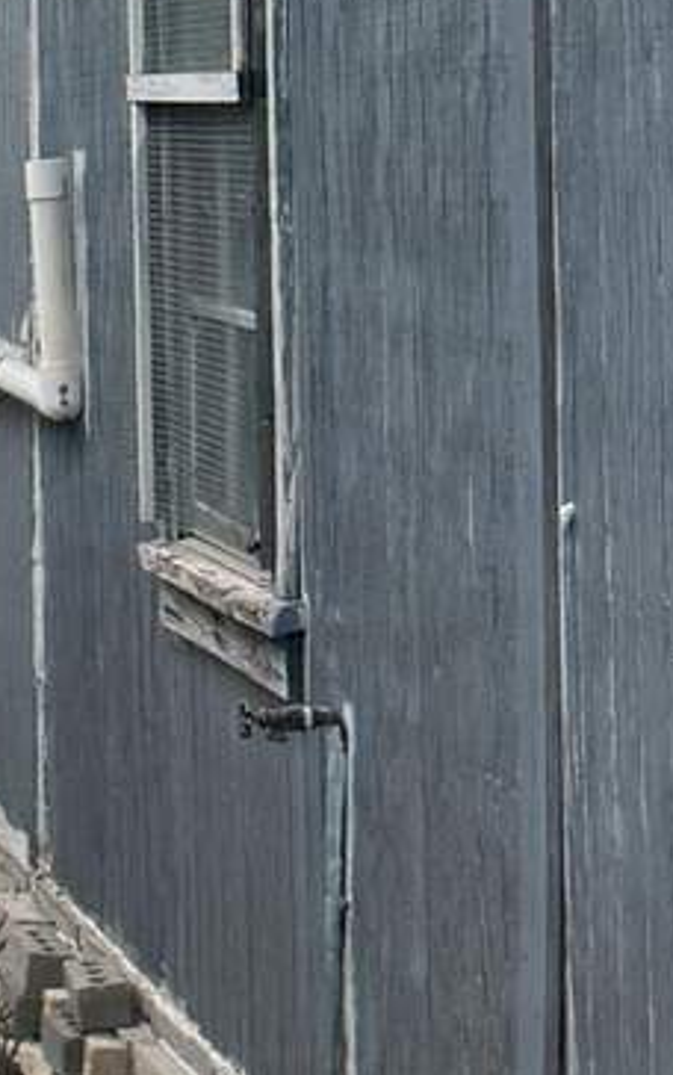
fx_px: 4717
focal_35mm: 161
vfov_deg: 12.9
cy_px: 97
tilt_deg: +0.3
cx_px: -86
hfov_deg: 8.1
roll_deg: -0.8
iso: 80
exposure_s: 1/3802
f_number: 1.78
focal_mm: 6.76
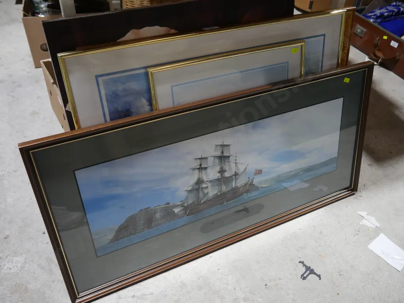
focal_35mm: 30
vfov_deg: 46.8
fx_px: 350
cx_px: 202
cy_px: 152
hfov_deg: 59.9
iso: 320
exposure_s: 1/60
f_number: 3.6
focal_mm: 15
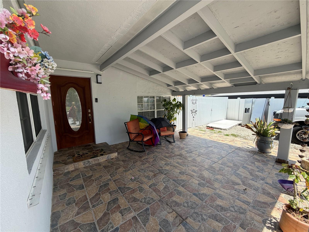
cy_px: 116
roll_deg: +0.7
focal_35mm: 14
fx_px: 125
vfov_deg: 85.7
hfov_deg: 102.1
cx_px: 154
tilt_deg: -7.3
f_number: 2.2
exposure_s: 1/502
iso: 64
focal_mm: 2.22
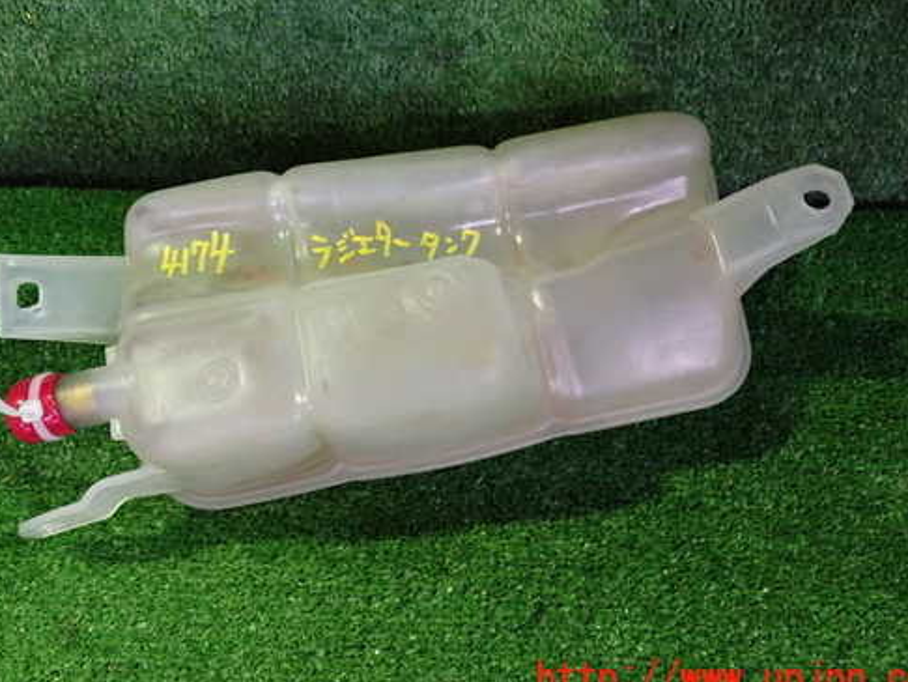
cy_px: 282
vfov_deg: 38.6
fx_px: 971
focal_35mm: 37
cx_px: 398
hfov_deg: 50.0
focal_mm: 5.4
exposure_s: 1/30
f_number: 2.3
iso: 1000
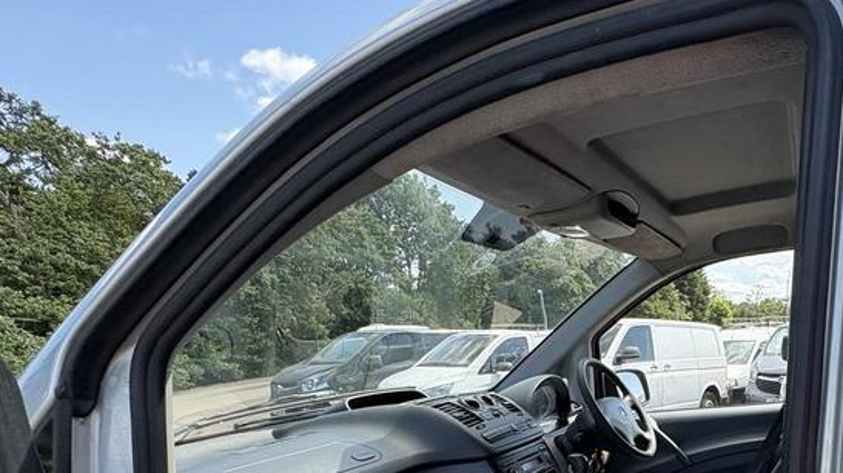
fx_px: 559
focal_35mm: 25
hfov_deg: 66.9
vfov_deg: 38.6
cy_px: 510
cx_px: 680
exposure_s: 1/368
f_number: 2.2
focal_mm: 2.22
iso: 50
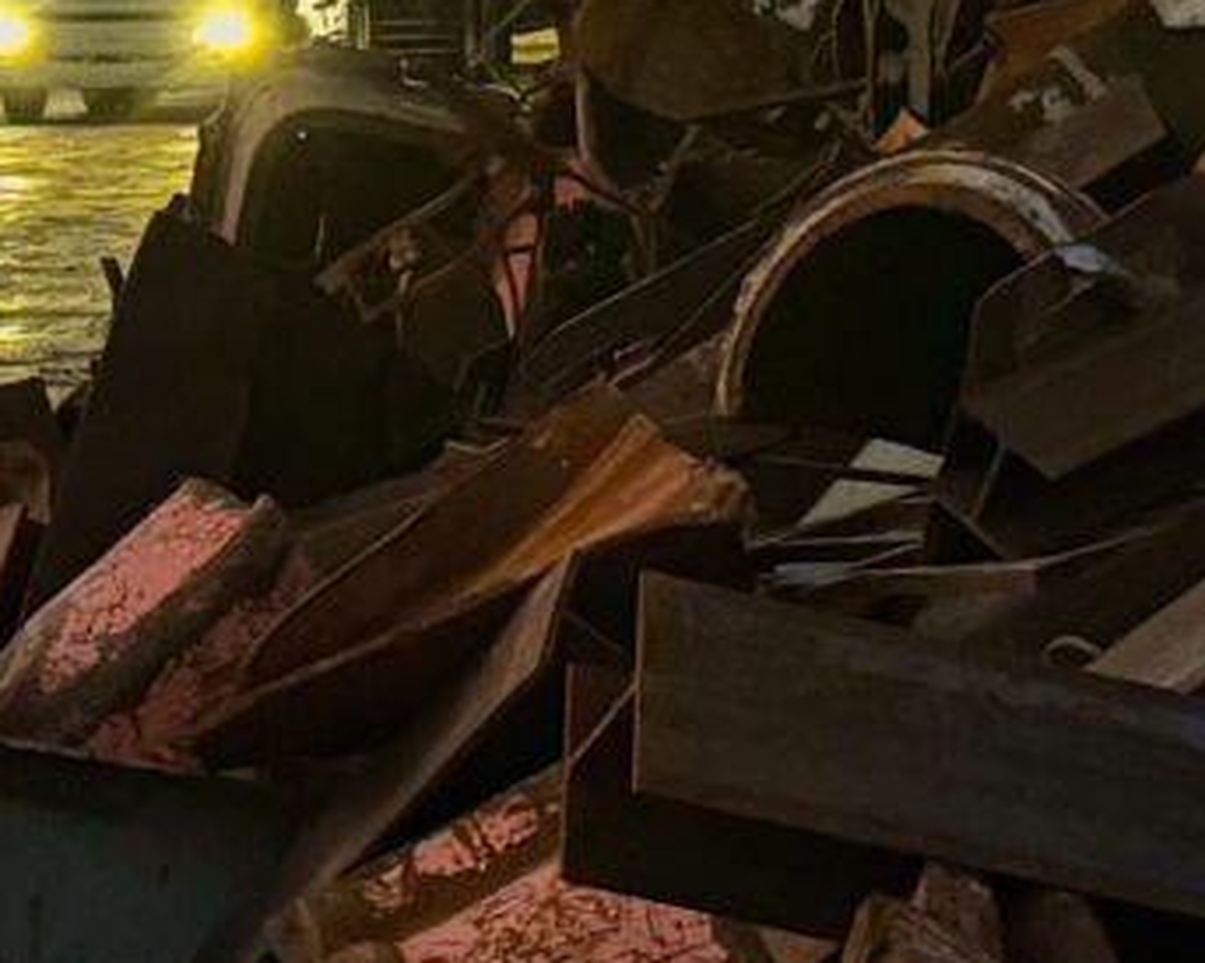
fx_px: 6238
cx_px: -422
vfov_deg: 8.7
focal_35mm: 175
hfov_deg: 10.7
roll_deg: +0.4
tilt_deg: +2.5
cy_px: -344
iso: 500
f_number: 1.78
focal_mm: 6.86
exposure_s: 1/60
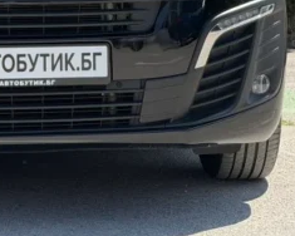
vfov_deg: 9.9
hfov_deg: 12.5
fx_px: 1336
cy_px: -53
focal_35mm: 153
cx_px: 53
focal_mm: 6.76
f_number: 1.78
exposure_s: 1/2146
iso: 100
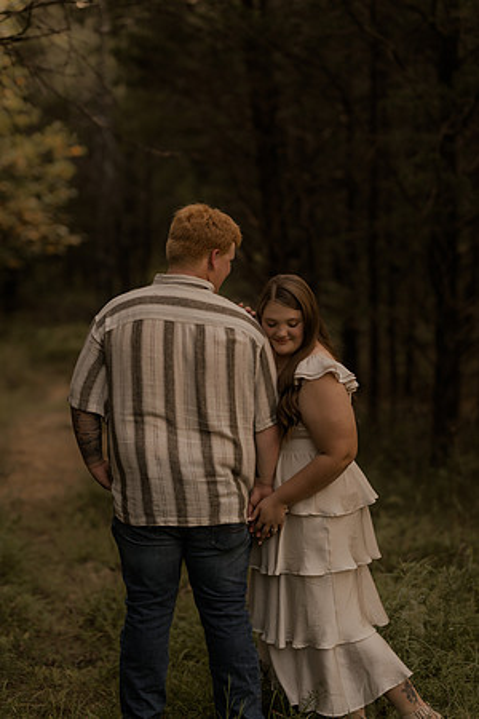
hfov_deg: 16.1
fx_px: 1696
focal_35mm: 85
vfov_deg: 23.9
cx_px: 240
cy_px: 360
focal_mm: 85
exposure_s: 1/200
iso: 100
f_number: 2
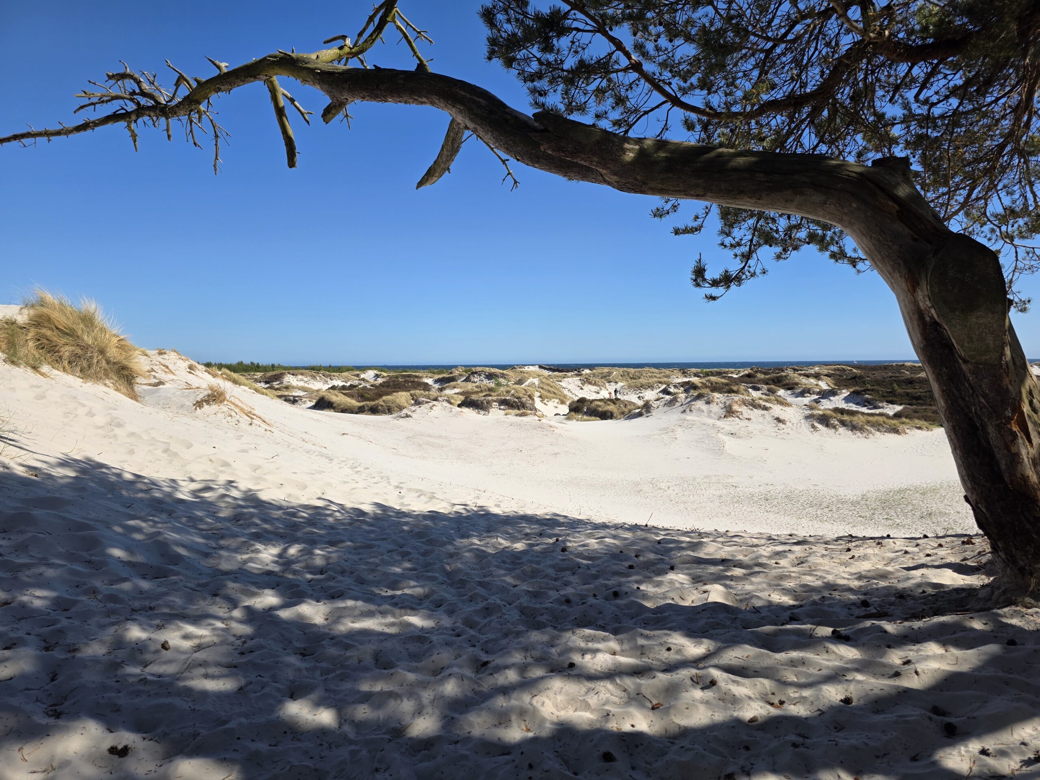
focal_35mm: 23
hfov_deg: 73.9
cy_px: 390
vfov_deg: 58.9
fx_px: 691
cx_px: 520
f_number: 1.7
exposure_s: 1/6150
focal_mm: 6.3
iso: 80
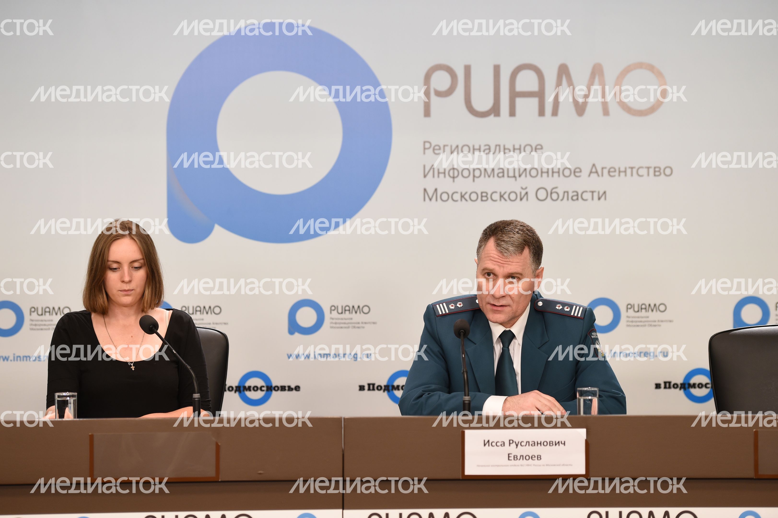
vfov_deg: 13.4
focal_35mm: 102
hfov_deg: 20.0
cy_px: 259
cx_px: 389
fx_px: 2203
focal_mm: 102
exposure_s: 1/200
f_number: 3.5
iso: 1250
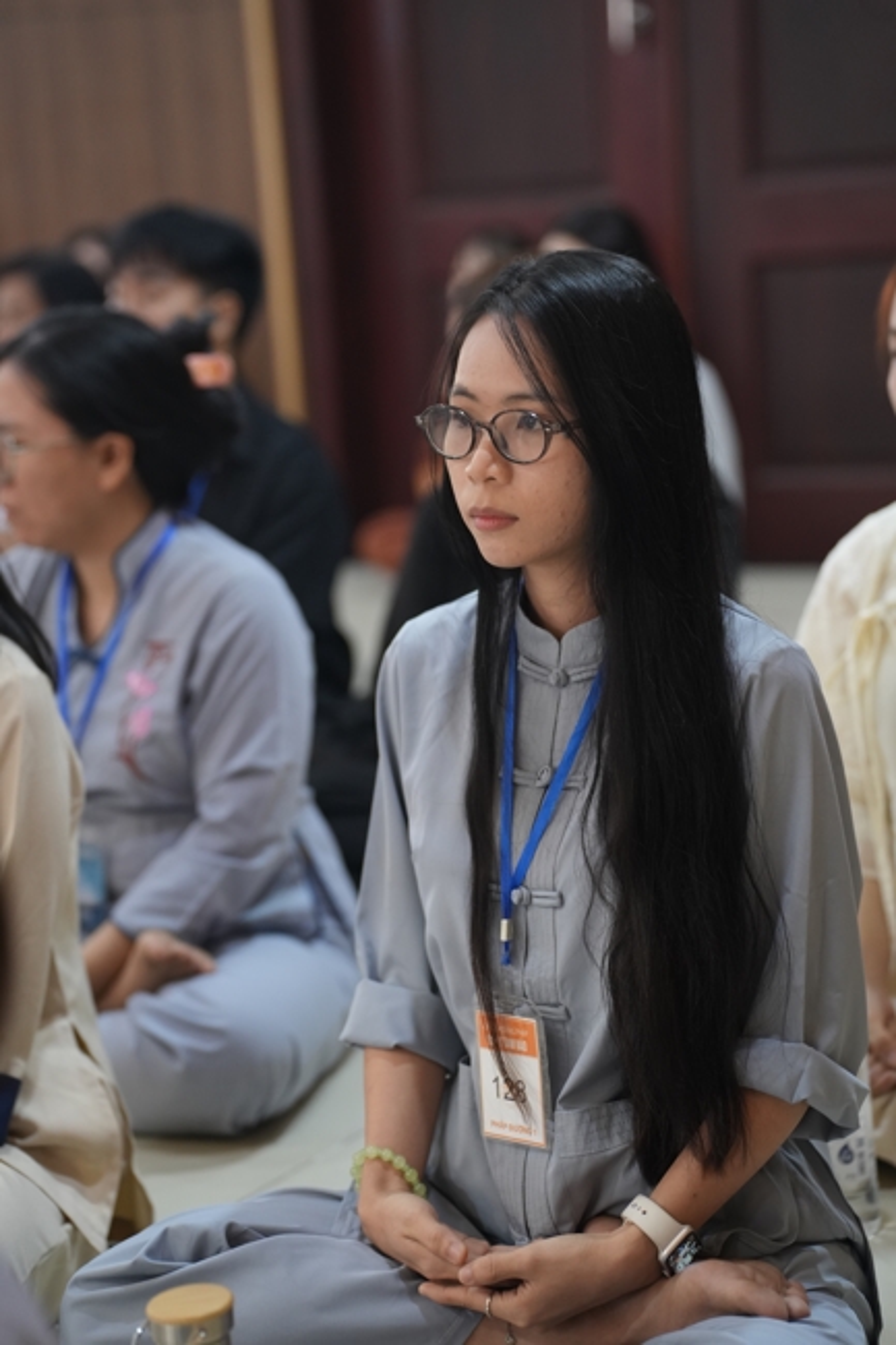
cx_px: 448
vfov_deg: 24.2
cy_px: 672
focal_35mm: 84
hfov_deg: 16.3
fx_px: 3137
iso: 2000
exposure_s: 1/60
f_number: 2.8
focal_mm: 84
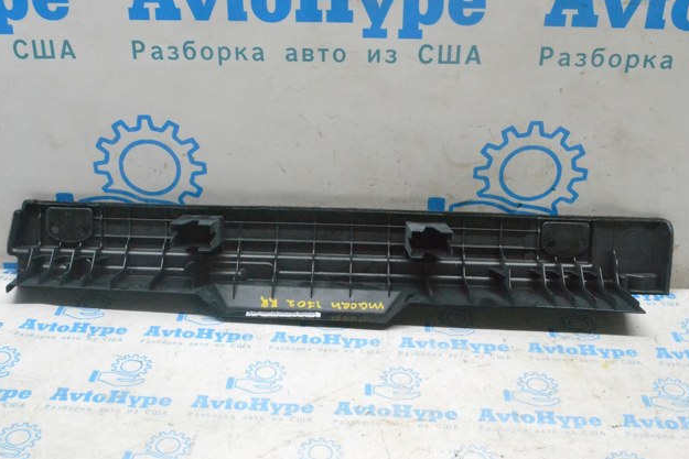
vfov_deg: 30.2
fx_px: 852
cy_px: 226
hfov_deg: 44.0
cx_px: 349
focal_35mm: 45
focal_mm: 29
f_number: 10
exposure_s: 1/160
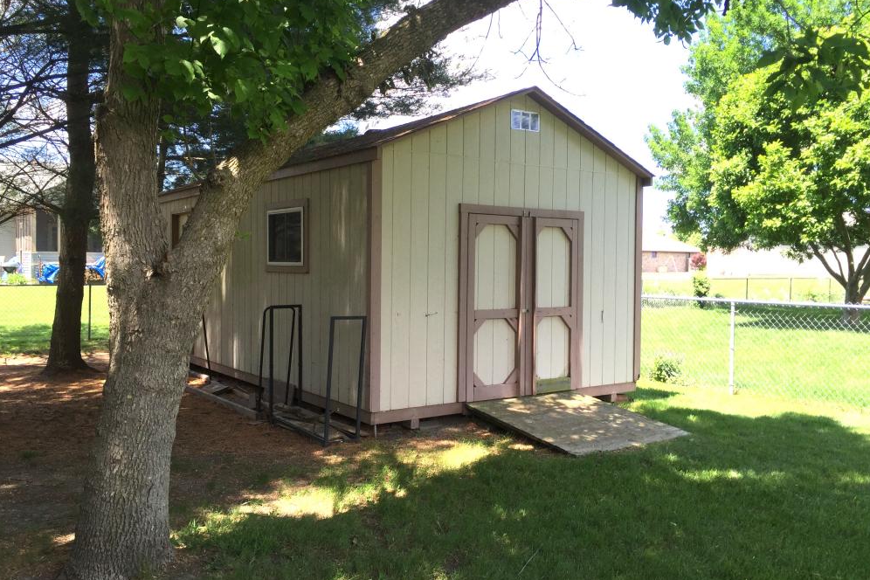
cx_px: 431
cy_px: 283
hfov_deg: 60.3
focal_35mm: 31
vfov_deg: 42.3
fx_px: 749
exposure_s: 1/366
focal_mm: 4.15
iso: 32
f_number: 2.2
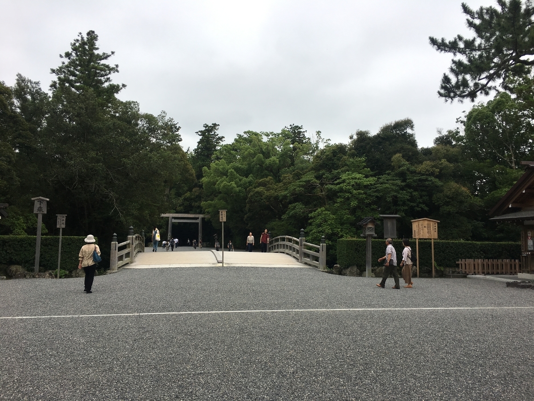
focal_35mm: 29
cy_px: 200
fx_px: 447
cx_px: 267
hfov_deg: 61.7
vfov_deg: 48.2
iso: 25
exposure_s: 1/407
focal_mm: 4.15
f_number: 2.2
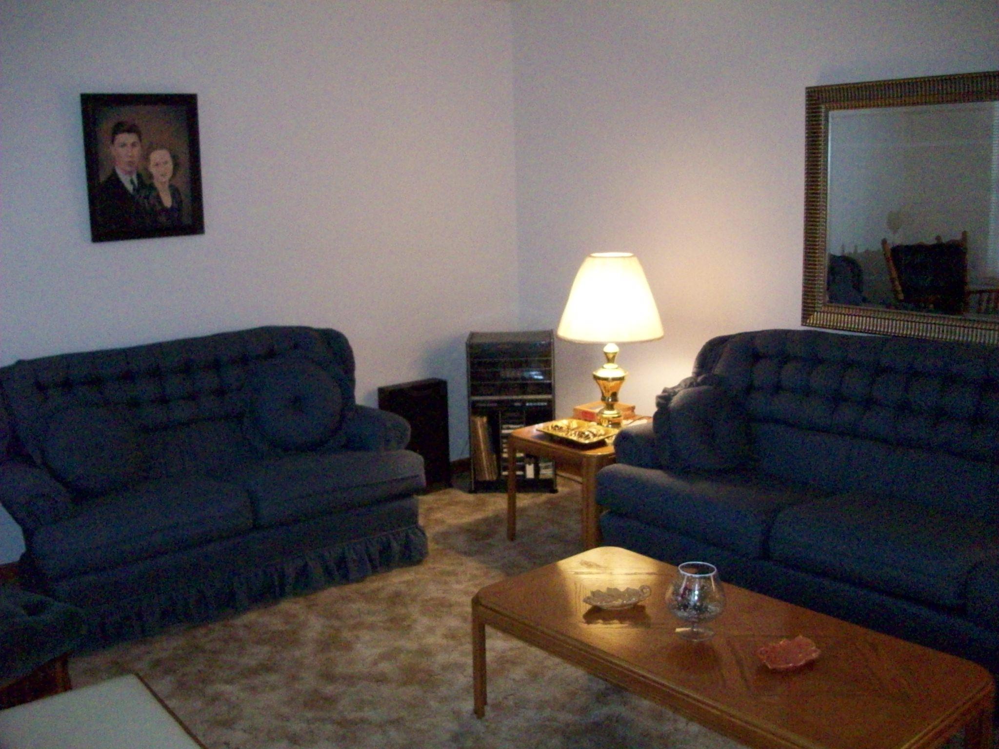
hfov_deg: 54.0
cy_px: 374
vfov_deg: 41.8
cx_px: 500
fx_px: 981
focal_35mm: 34
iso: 800
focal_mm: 5.7
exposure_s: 1/128
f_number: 2.8
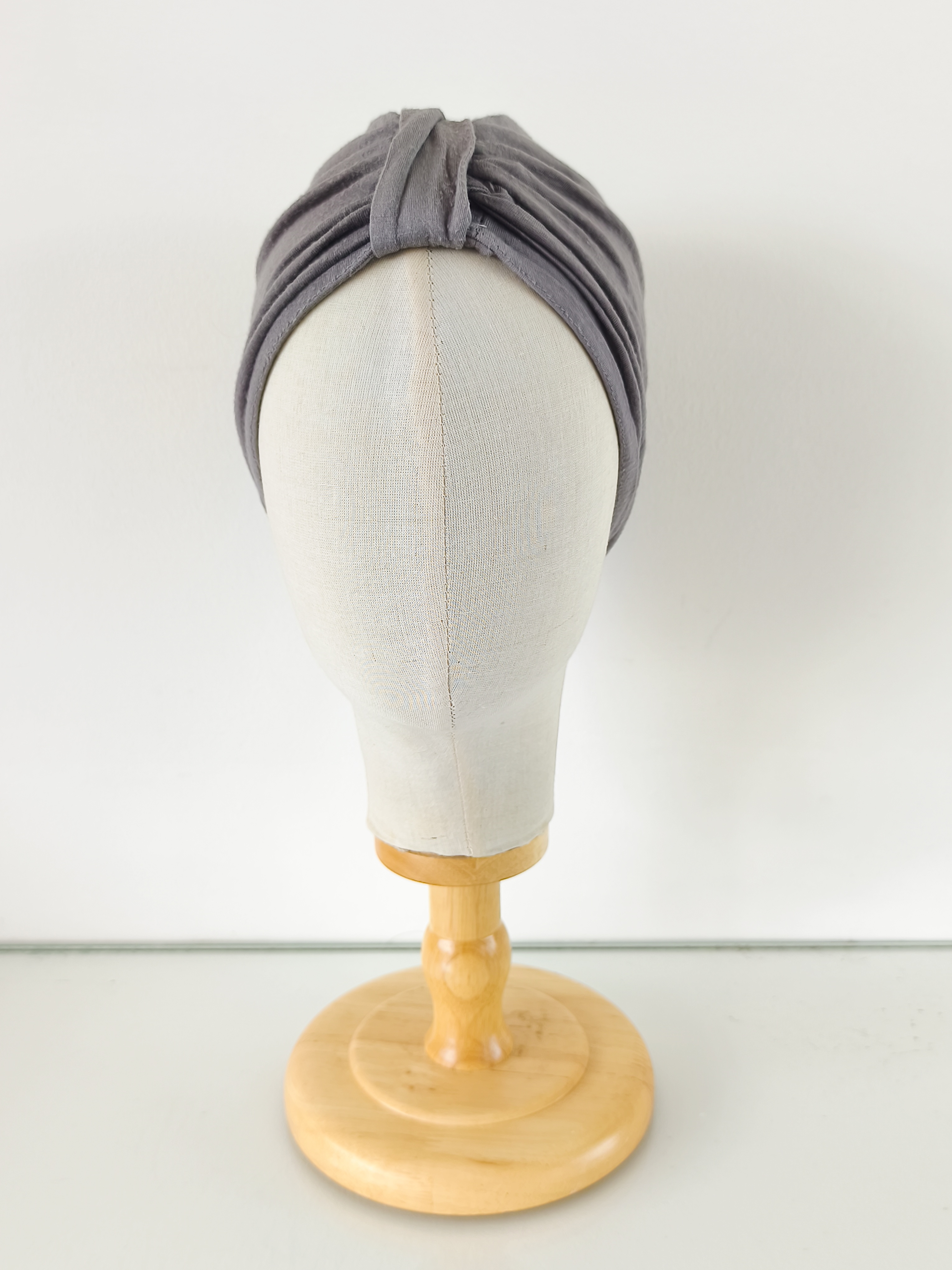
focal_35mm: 32
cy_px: 635
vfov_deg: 56.8
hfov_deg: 44.2
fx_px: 1173
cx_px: 476
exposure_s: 1/40
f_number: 1.65
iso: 50
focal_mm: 6.14
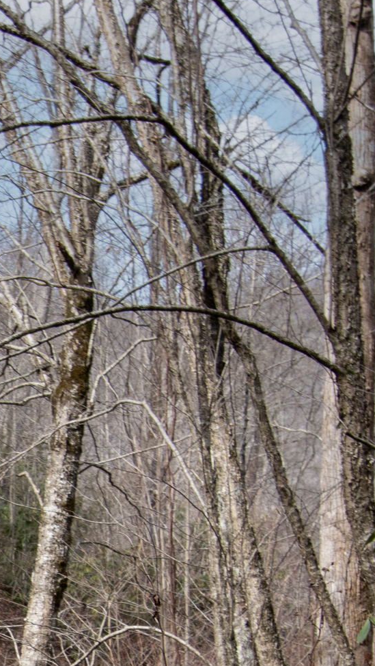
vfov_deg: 20.9
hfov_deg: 11.6
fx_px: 1749
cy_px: 658
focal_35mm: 99
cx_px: -238
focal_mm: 20
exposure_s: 1/160
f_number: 6.3
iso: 125
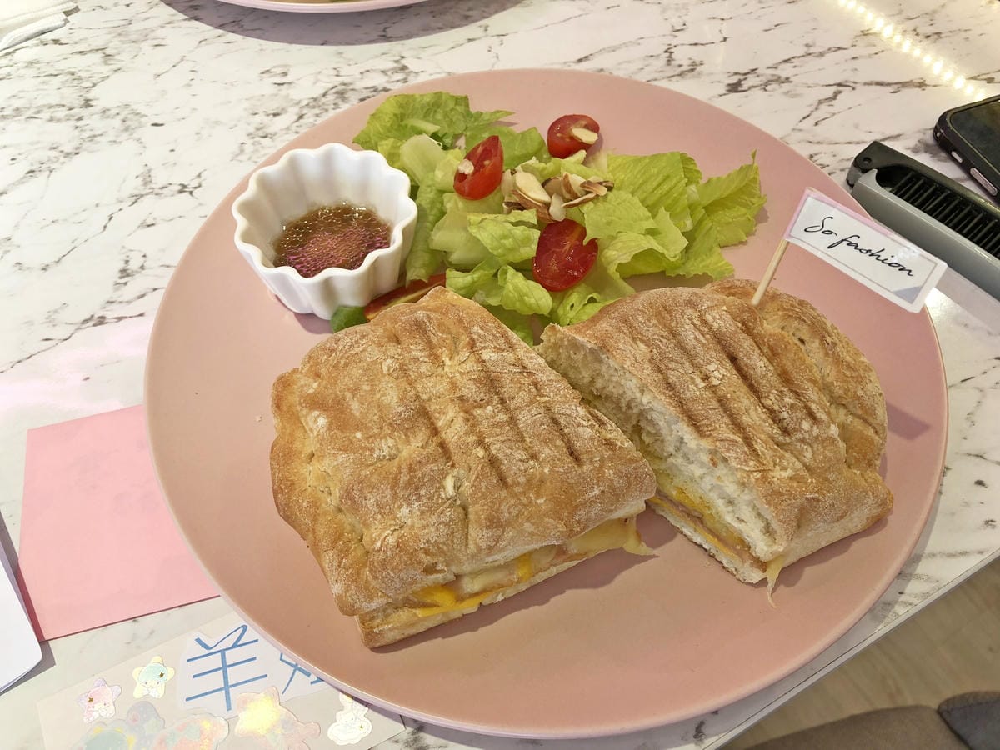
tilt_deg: -58.5
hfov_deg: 63.4
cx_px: 500
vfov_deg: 49.7
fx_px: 809
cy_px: 375
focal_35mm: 28
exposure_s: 1/40
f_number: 1.8
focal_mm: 3.99
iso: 25
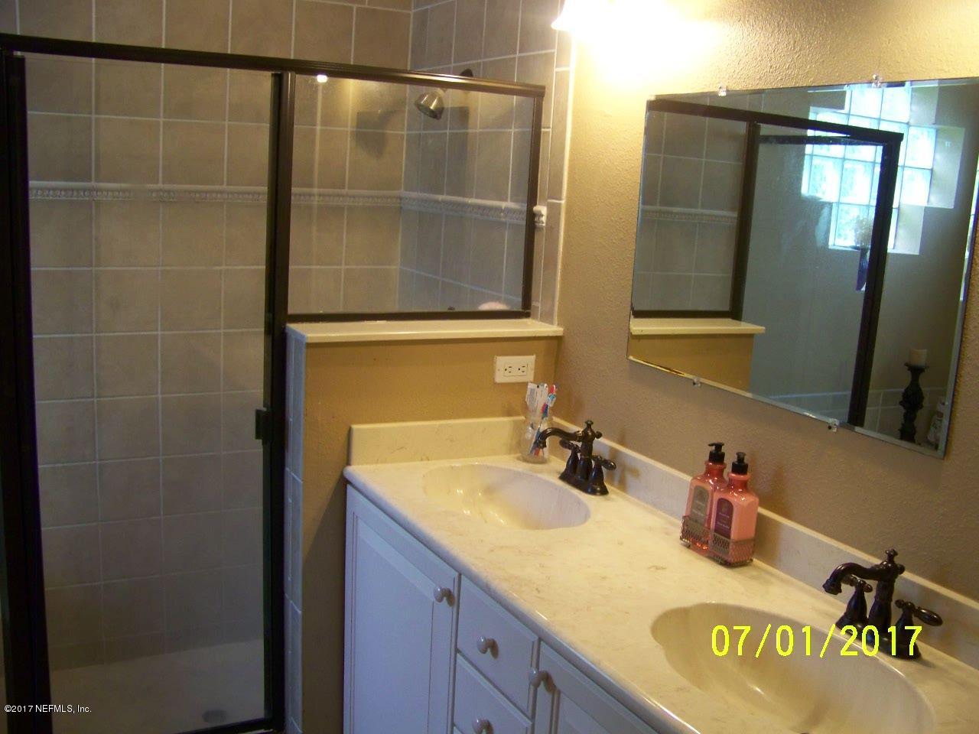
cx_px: 490
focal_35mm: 36
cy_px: 367
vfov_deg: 39.7
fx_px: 1018
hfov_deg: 51.4
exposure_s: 1/30
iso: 200
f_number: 2.8
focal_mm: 5.85
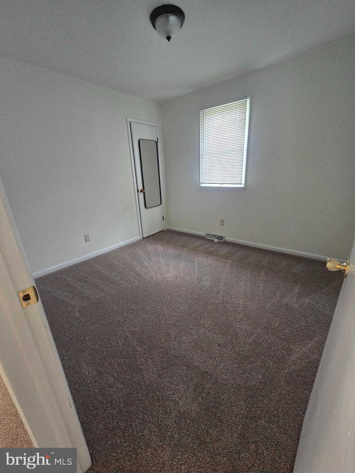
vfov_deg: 106.2
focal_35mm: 13
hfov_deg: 89.9
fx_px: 178
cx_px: 178
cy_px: 236
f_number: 2.2
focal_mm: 2.2
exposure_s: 1/60
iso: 400
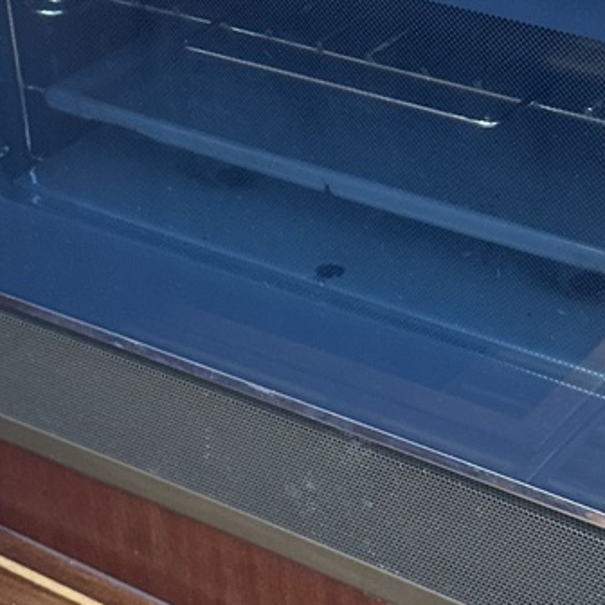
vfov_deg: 17.1
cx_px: 423
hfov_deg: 17.2
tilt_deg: -25.3
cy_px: 101
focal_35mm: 101
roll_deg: +2.5
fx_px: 1997
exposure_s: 1/60
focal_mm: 6.86
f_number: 1.78
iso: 640
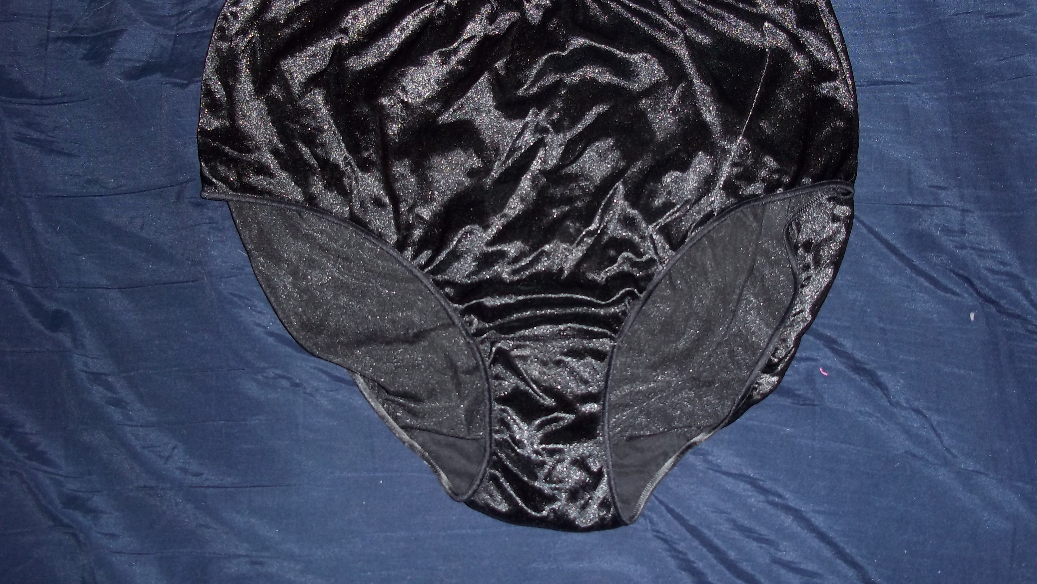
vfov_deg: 29.6
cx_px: 525
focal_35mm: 40
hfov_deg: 50.5
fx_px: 1100
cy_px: 240
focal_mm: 6.5
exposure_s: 1/30
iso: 80
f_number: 3.1
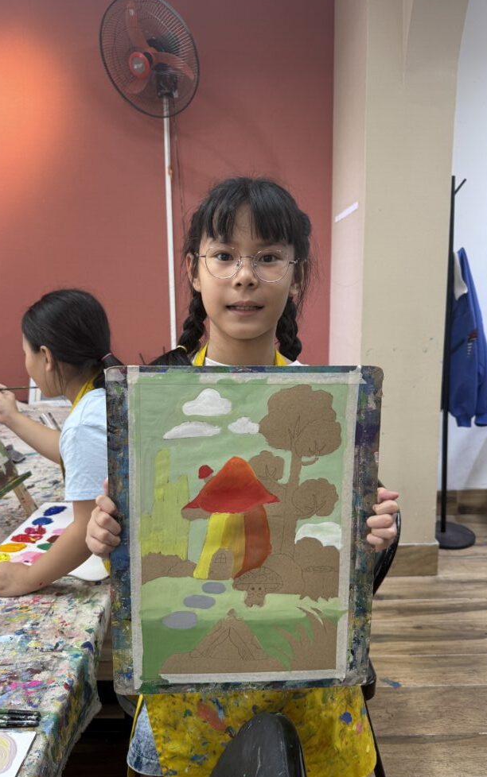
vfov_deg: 70.4
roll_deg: +0.8
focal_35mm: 26
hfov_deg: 47.6
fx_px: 552
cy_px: 391
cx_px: 237
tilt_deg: -10.1
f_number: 1.78
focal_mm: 6.76
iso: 80
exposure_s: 1/100
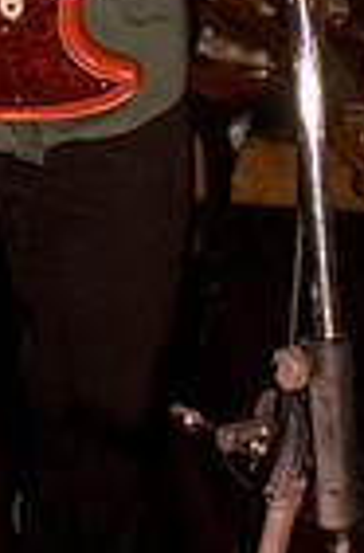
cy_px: -278
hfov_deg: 14.1
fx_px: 1467
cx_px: 252
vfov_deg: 18.8
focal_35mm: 96
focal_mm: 20
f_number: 2.8
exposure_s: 1/25
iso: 1600
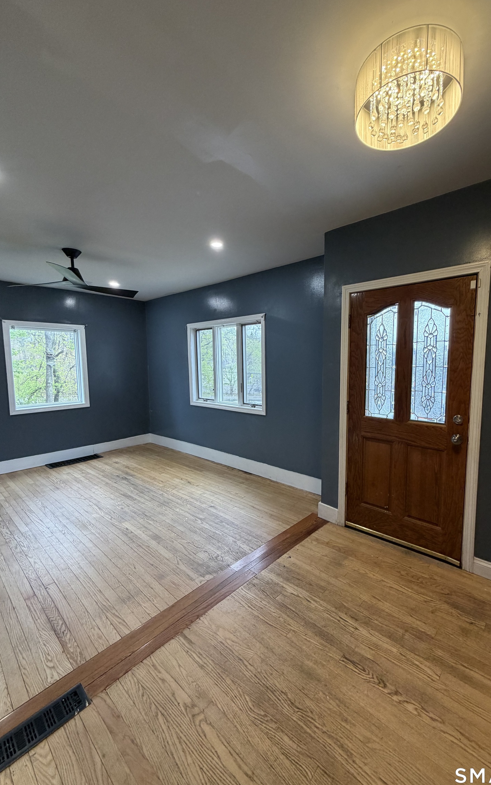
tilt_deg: -6.1
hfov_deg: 74.5
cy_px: 394
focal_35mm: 15
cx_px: 277
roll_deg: +0.4
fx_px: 321
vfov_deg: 101.5
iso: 200
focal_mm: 2.22
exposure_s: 1/60
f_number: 2.2
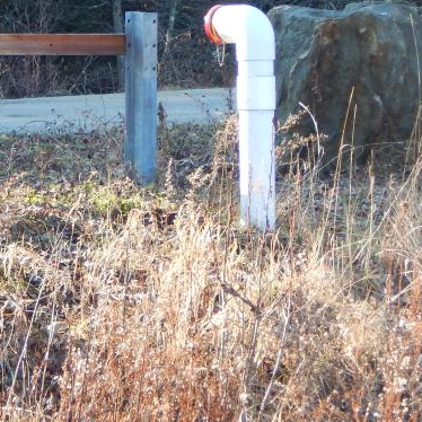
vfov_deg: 5.5
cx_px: 58
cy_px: 98
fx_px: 4372
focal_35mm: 317
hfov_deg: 5.5
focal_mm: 23.4
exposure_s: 1/80
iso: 125
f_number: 4.8
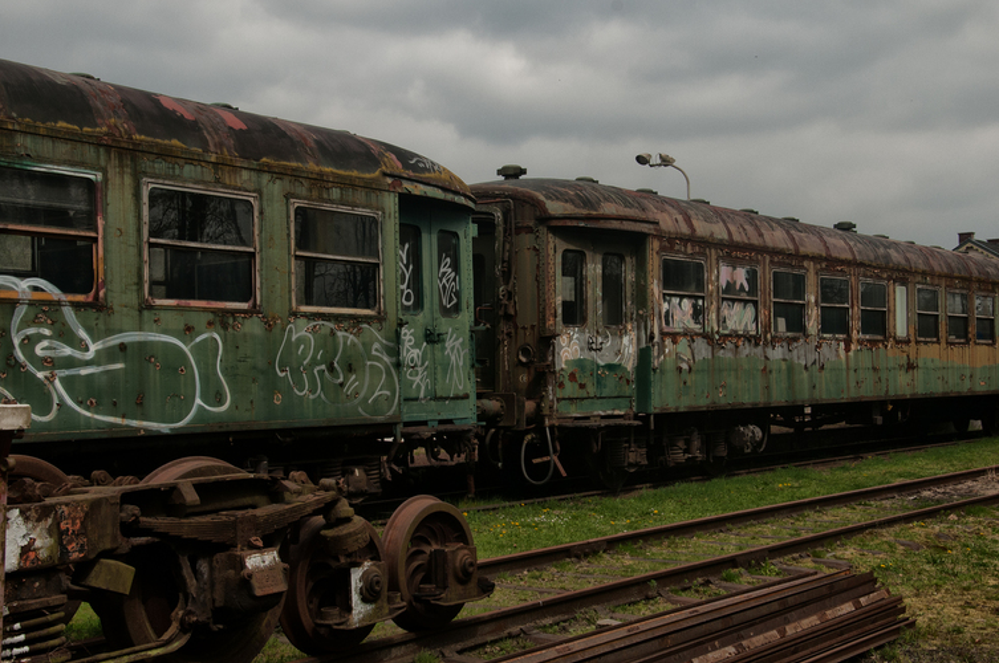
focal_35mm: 51
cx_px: 508
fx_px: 1413
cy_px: 323
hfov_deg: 38.9
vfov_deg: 26.4
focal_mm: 32
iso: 200
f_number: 10
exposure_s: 1/400
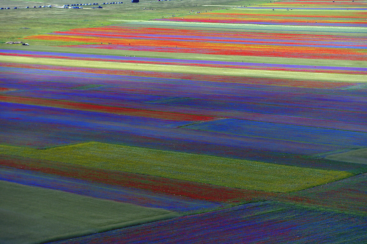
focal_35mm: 150
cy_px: 122
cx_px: 184
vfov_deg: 9.1
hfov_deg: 13.7
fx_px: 1529
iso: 100
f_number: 3.5
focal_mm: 100
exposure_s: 1/3200
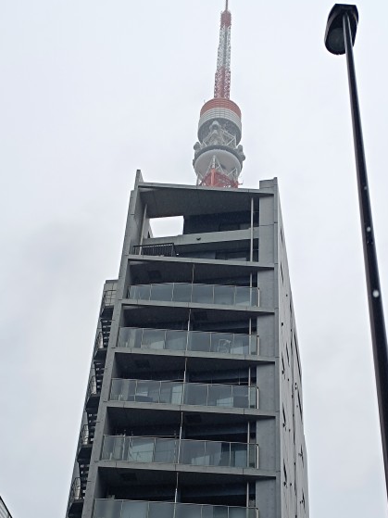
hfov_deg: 42.9
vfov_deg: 55.1
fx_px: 493
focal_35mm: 33
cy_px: 302
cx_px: 215
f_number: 1.65
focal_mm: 6.14
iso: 52
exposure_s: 1/831
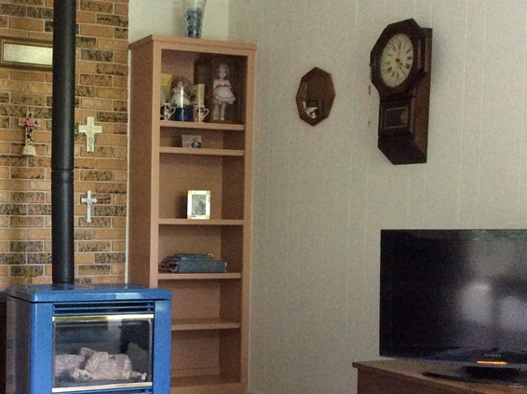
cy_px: 257
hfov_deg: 32.0
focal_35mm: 58
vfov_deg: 25.1
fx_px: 882
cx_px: 77
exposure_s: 1/24
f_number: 2.4
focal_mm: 3.3
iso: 320
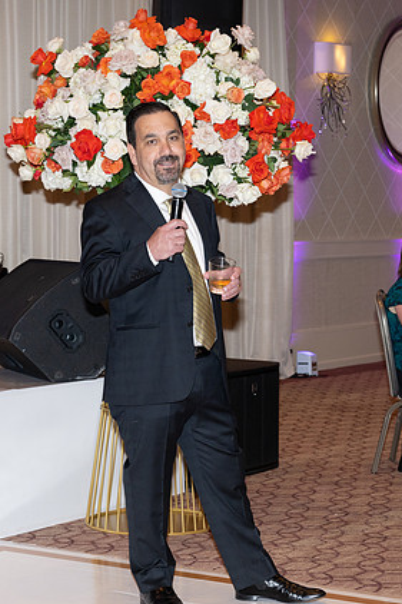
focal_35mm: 96
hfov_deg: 14.2
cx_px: 268
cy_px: 309
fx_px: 1609
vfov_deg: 21.2
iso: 800
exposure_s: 1/100
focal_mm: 59
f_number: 5.6
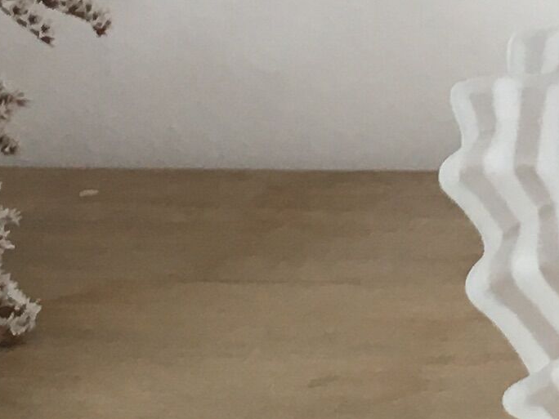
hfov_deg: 11.3
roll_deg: +1.4
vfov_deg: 8.6
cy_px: 31
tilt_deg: -13.0
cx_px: 687
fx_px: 2761
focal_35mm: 171
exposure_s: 1/33
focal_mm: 4.15
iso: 25
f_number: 2.2
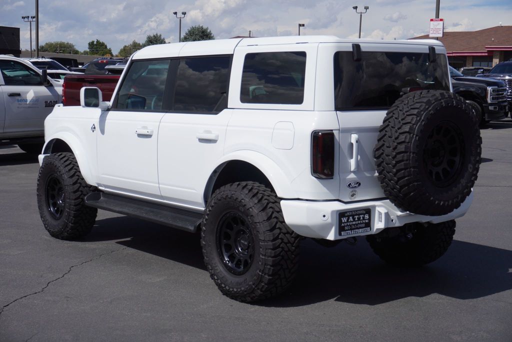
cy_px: 171
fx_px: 811
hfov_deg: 35.0
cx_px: 256
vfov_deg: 23.8
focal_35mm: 57
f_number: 9
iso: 100
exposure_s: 1/400
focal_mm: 38
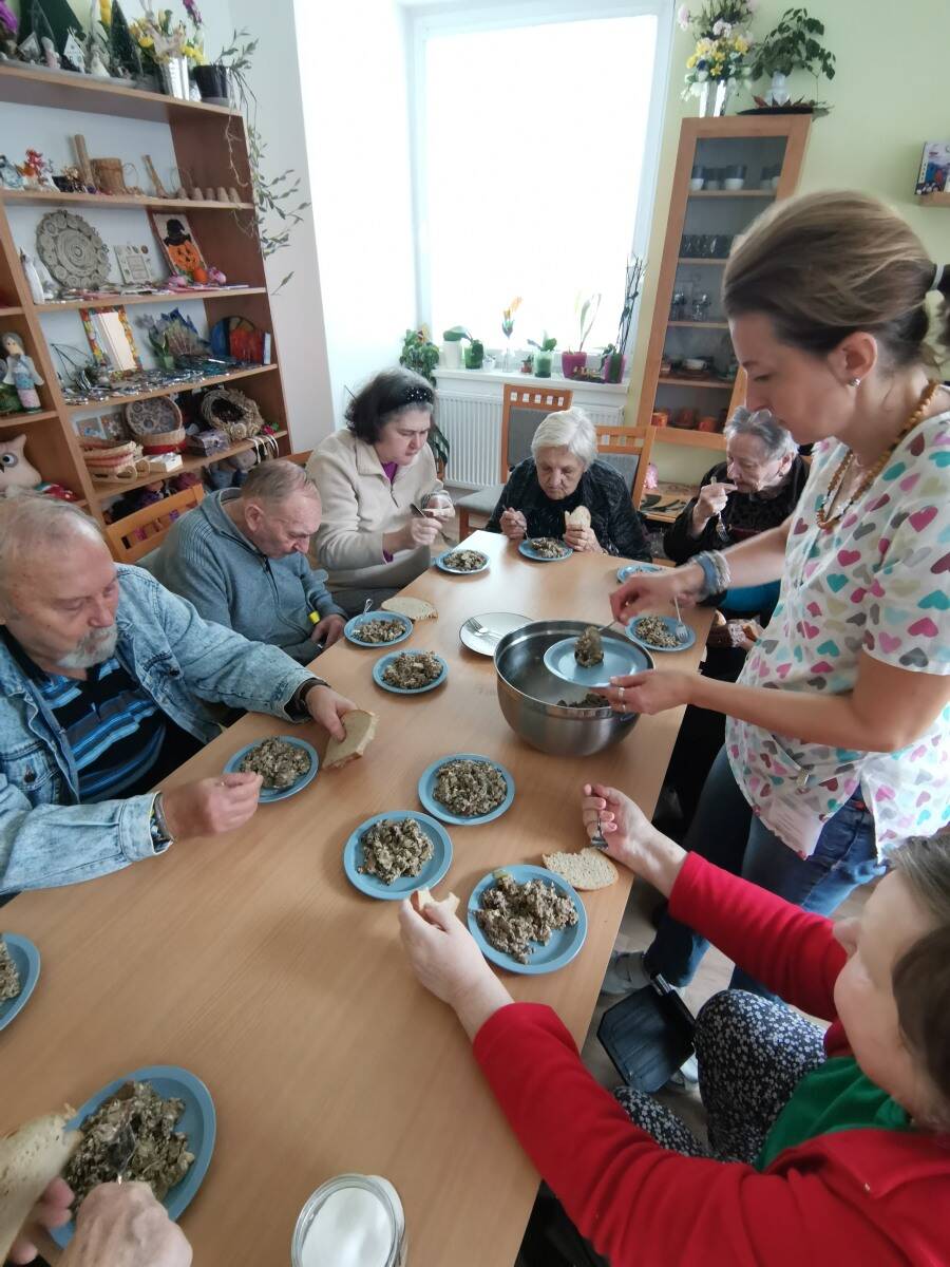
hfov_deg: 74.7
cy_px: 634
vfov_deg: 91.0
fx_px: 622
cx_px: 475
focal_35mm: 17
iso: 400
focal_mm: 2.23
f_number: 2.2
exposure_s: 1/25
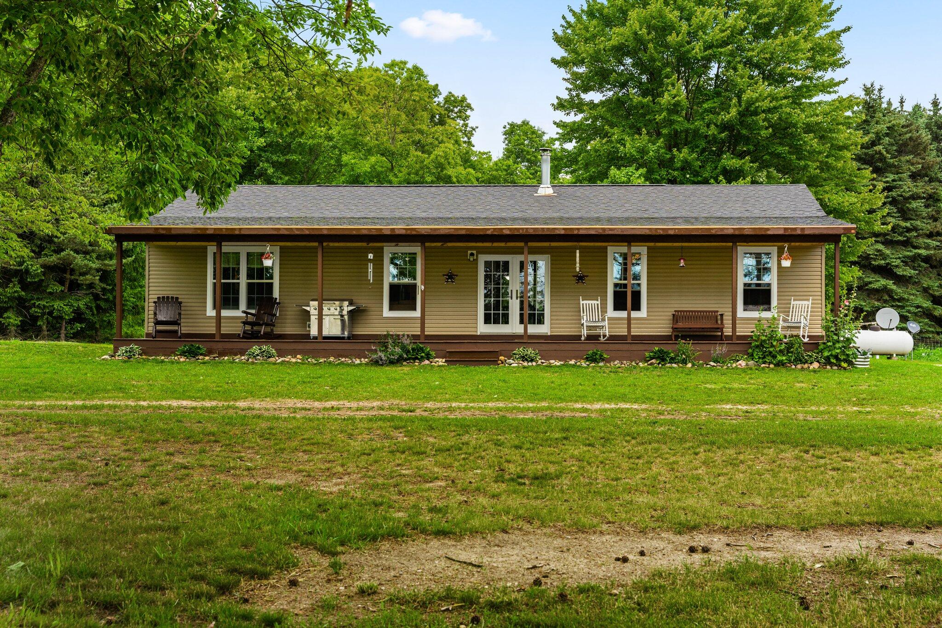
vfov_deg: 32.9
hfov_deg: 47.7
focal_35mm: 41
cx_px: 471
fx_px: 1065
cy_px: 314
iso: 800
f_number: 5.6
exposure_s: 1/500
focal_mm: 40.7
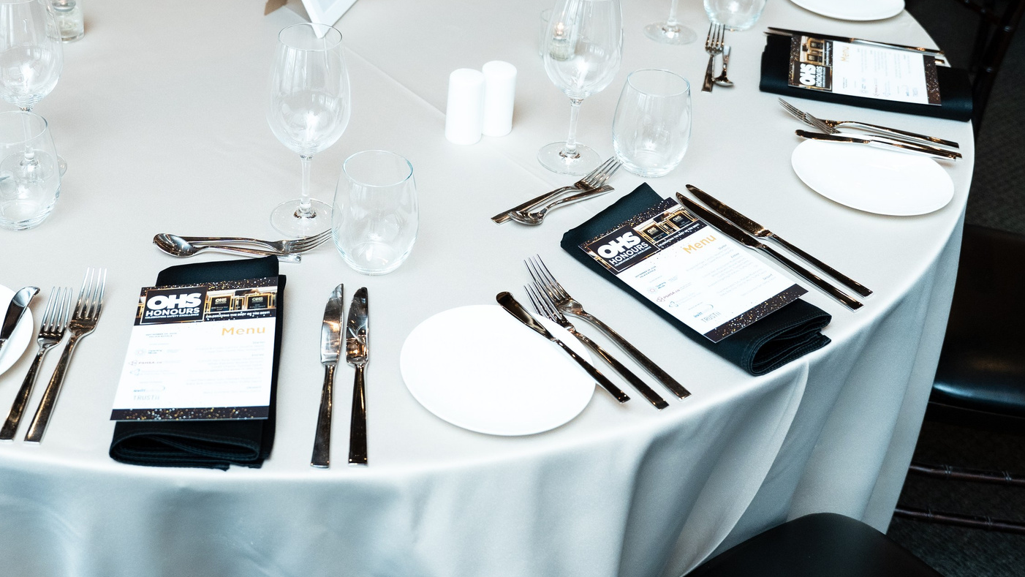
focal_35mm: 48
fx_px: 1305
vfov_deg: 24.4
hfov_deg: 42.4
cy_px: 81
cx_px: 357
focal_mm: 25.1
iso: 1250
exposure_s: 1/200
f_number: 2.8
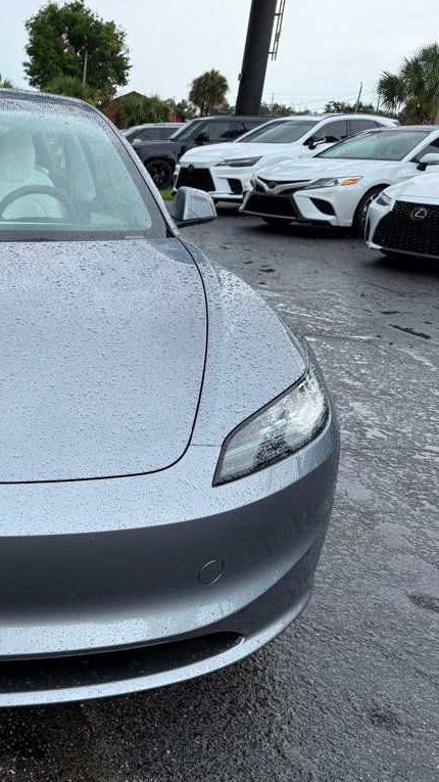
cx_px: -35
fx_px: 725
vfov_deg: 56.6
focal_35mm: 35
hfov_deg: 30.4
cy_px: 390
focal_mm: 6.76
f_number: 1.78
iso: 80
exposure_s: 1/1192
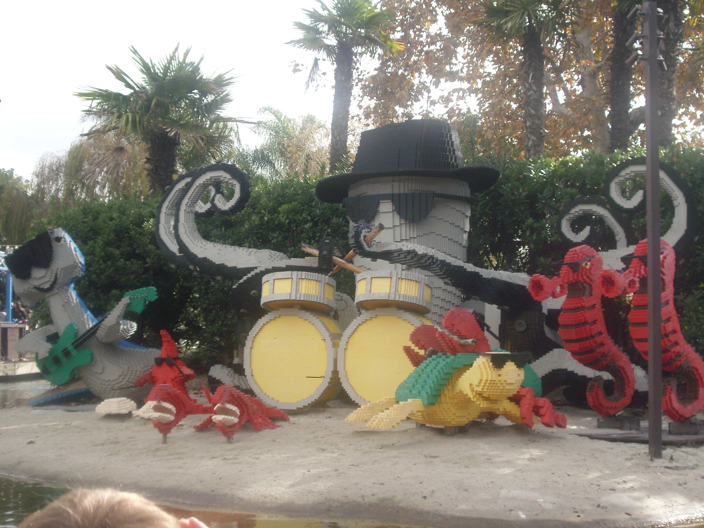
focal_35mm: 56
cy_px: 264
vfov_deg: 26.1
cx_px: 352
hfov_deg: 34.3
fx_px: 1139
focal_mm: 9.4
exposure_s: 1/75
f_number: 9.6
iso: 125
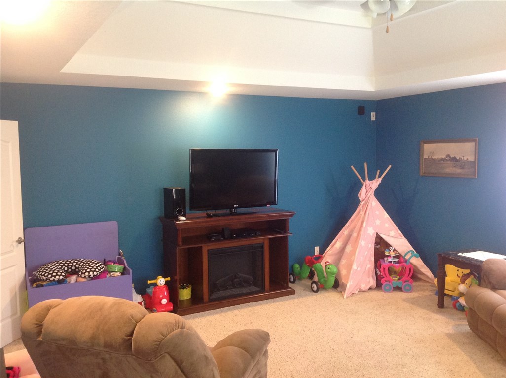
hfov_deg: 52.7
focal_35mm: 35
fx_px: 511
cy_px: 189
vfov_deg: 40.6
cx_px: 253
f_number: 2.4
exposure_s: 1/15
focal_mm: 4.28
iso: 200
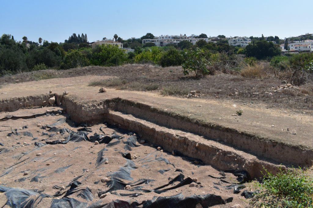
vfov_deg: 47.9
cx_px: 156
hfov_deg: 67.4
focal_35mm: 27
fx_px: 235
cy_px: 104
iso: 320
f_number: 11
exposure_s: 1/500
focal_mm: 18
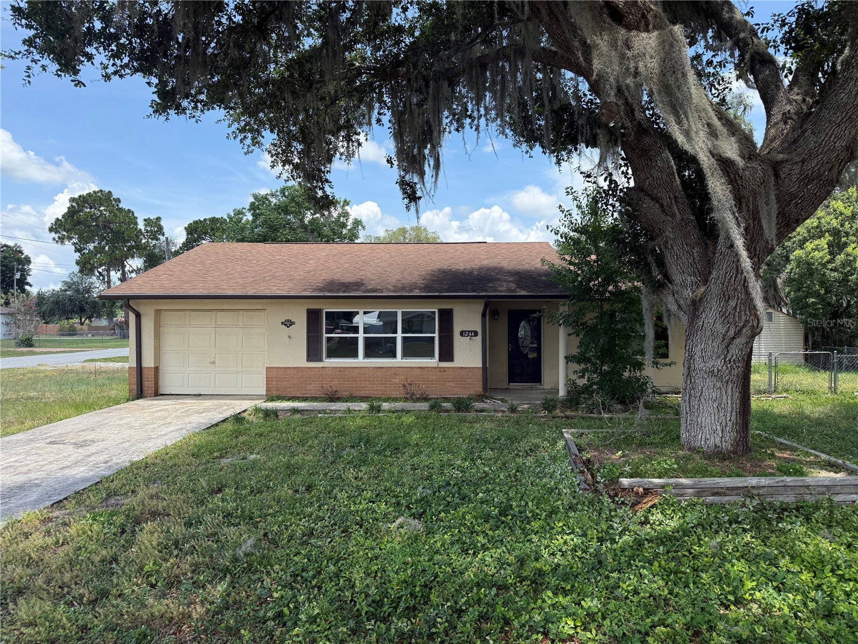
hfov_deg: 71.6
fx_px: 595
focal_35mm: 24
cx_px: 429
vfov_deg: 56.8
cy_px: 322
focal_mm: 6.76
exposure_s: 1/2525
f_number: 1.78
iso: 100
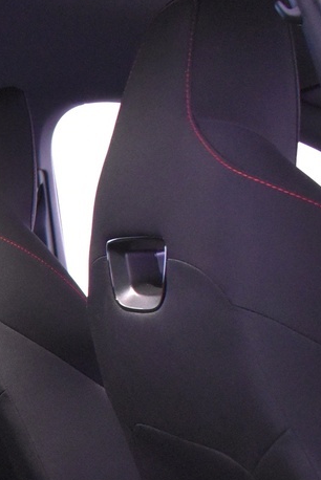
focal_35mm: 106
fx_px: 1416
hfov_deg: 12.2
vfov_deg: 18.6
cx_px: -196
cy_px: 515
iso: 3200
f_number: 3.5
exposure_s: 1/20
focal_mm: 20
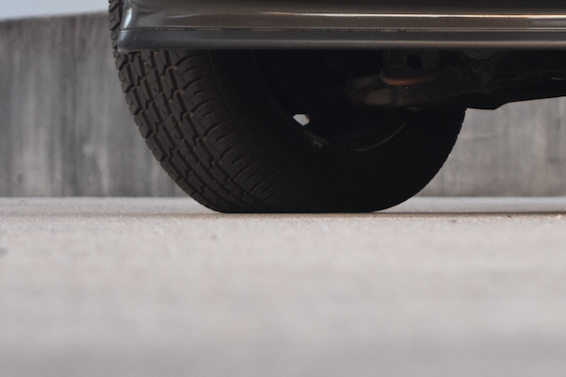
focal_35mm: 275
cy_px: -122
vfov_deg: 5.0
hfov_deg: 7.4
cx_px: 897
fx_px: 4316
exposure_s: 1/60
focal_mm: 55
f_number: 5.6
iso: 400
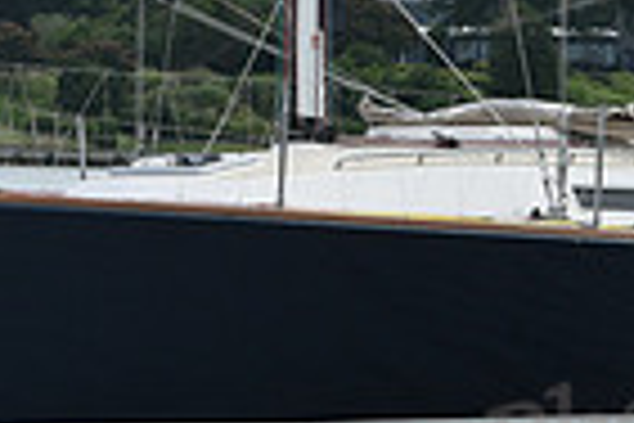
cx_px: 256
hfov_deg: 5.5
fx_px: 6656
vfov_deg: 3.6
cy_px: 209
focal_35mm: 378
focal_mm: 92
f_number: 9
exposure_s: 1/1250
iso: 320
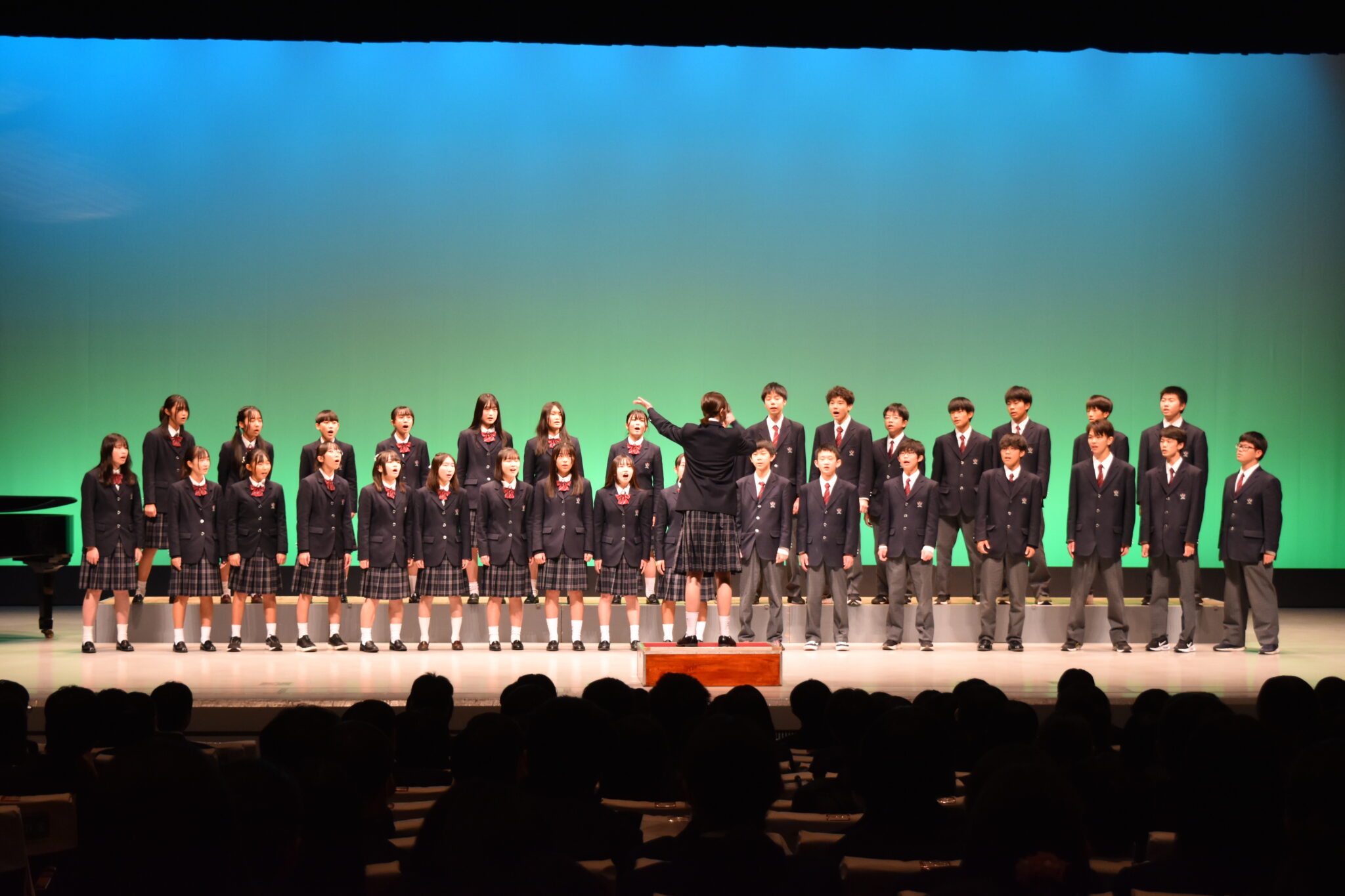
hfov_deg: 31.9
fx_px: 2353
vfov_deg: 21.6
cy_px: 448
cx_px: 672
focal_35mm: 63
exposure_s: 1/60
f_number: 5
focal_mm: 42
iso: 1100
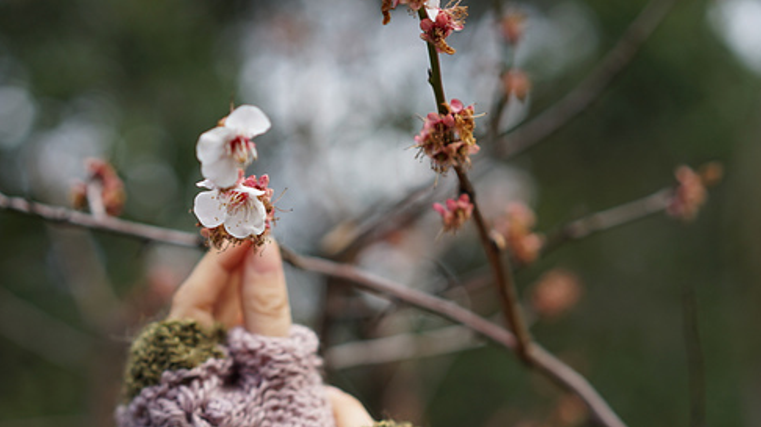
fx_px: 1533
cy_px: 322
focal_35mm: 76
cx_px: 371
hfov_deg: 27.9
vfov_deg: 15.8
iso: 100
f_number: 2.5
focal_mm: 55
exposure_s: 1/500
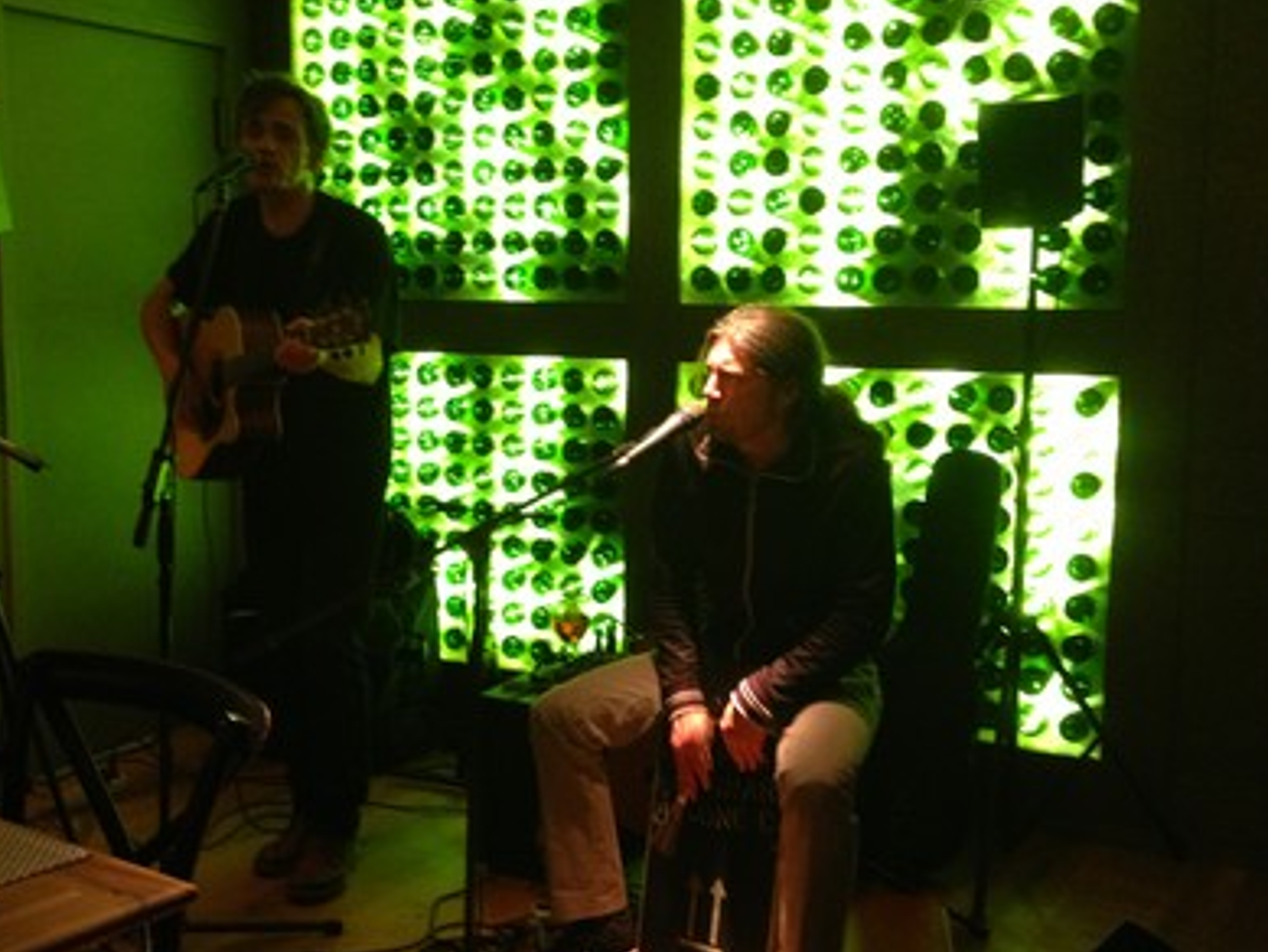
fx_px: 1649
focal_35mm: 45
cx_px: 557
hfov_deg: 42.0
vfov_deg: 32.2
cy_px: 471
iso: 250
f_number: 2.4
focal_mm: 4.28
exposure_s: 1/20
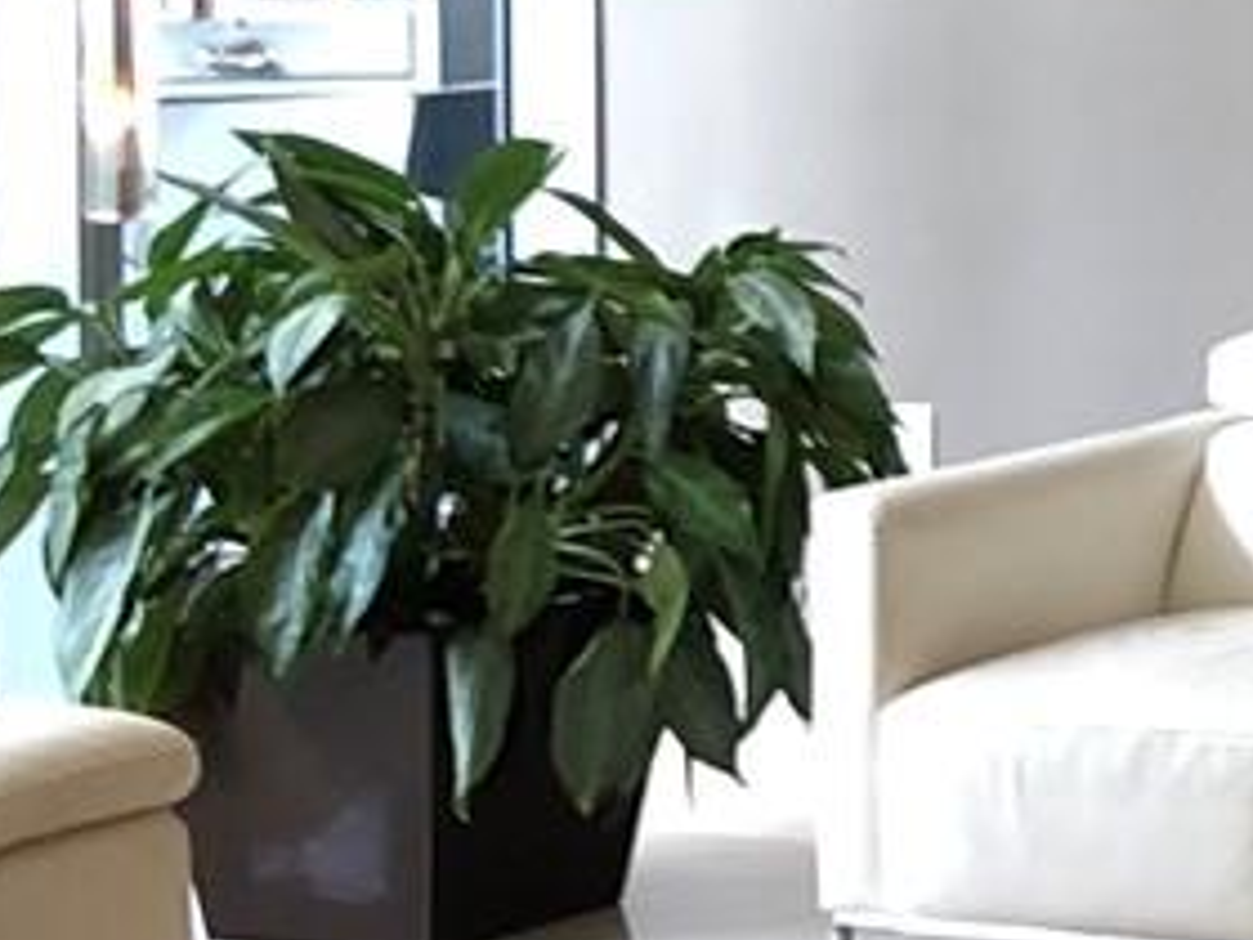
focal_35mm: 160
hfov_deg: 10.4
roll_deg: +0.2
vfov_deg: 9.2
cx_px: 3124
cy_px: -170
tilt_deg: -2.2
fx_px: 5792
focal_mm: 3.99
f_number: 1.8
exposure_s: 1/24
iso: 40
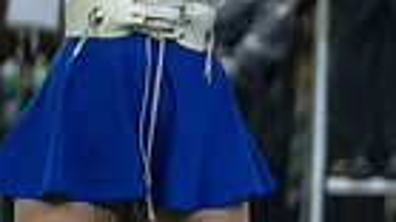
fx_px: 9256
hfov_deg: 2.4
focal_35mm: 882
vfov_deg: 1.4
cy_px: 158
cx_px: 762
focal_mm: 155
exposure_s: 1/1250
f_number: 2.8
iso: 4000
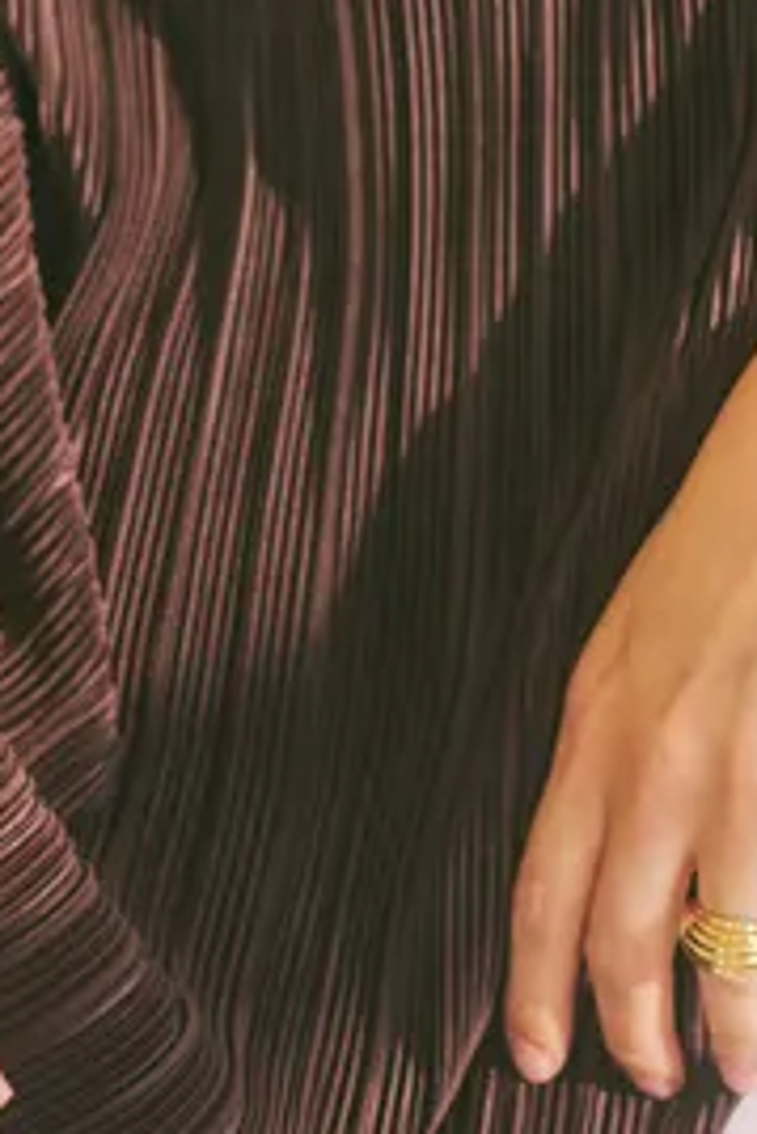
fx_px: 4441
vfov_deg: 14.0
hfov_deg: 9.7
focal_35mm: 141
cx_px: 562
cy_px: -339
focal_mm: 35
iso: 1600
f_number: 2.5
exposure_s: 1/80
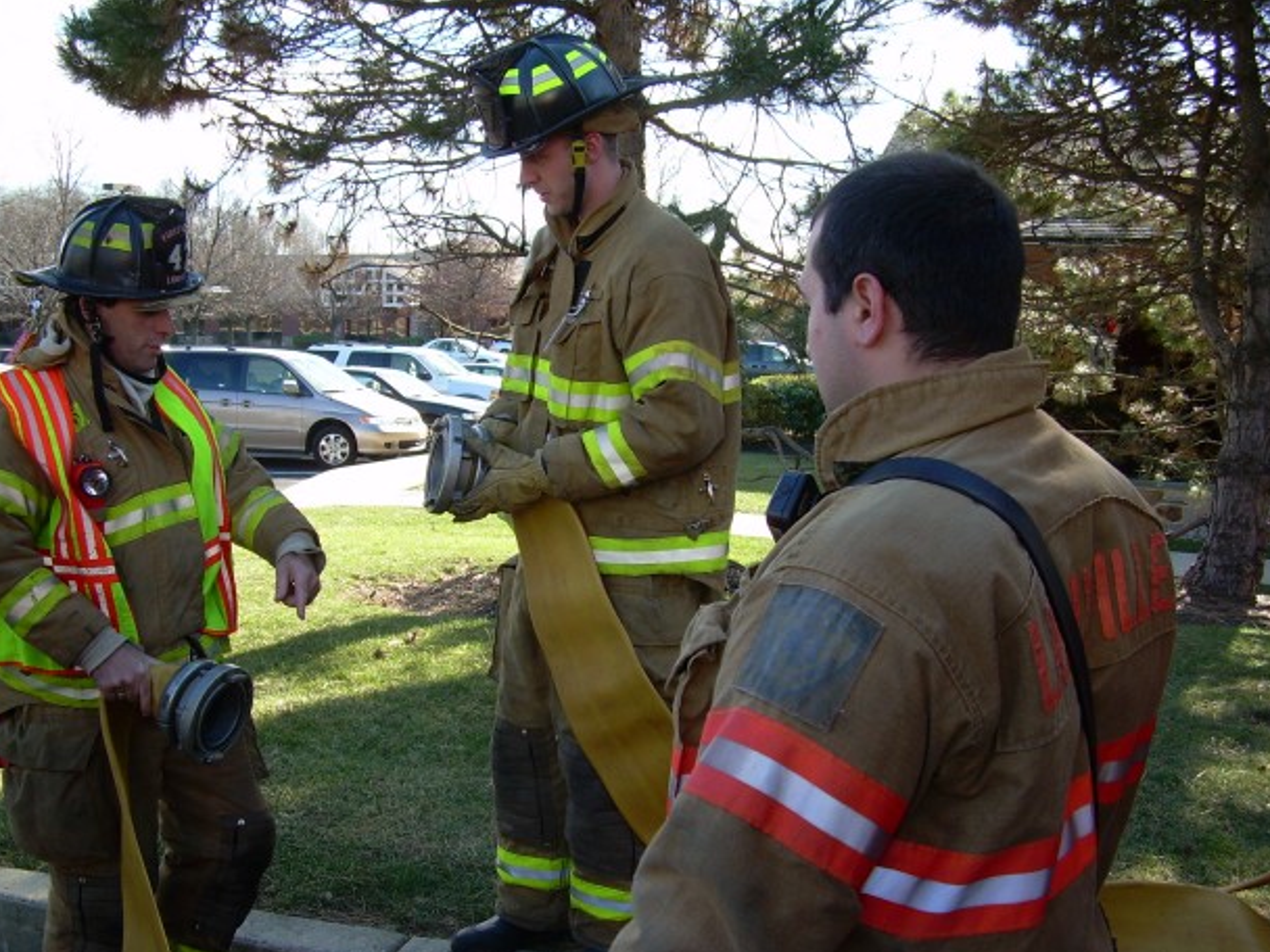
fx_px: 1468
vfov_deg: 36.0
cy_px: 499
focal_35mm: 40
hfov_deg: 46.8
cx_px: 616
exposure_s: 1/210
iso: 50
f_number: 2.8
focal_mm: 6.3
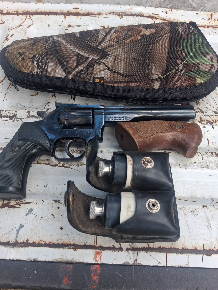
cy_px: 145
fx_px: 227
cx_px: 109
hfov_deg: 51.4
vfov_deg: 65.3
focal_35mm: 27
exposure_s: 1/120
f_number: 1.8
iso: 32
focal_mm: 4
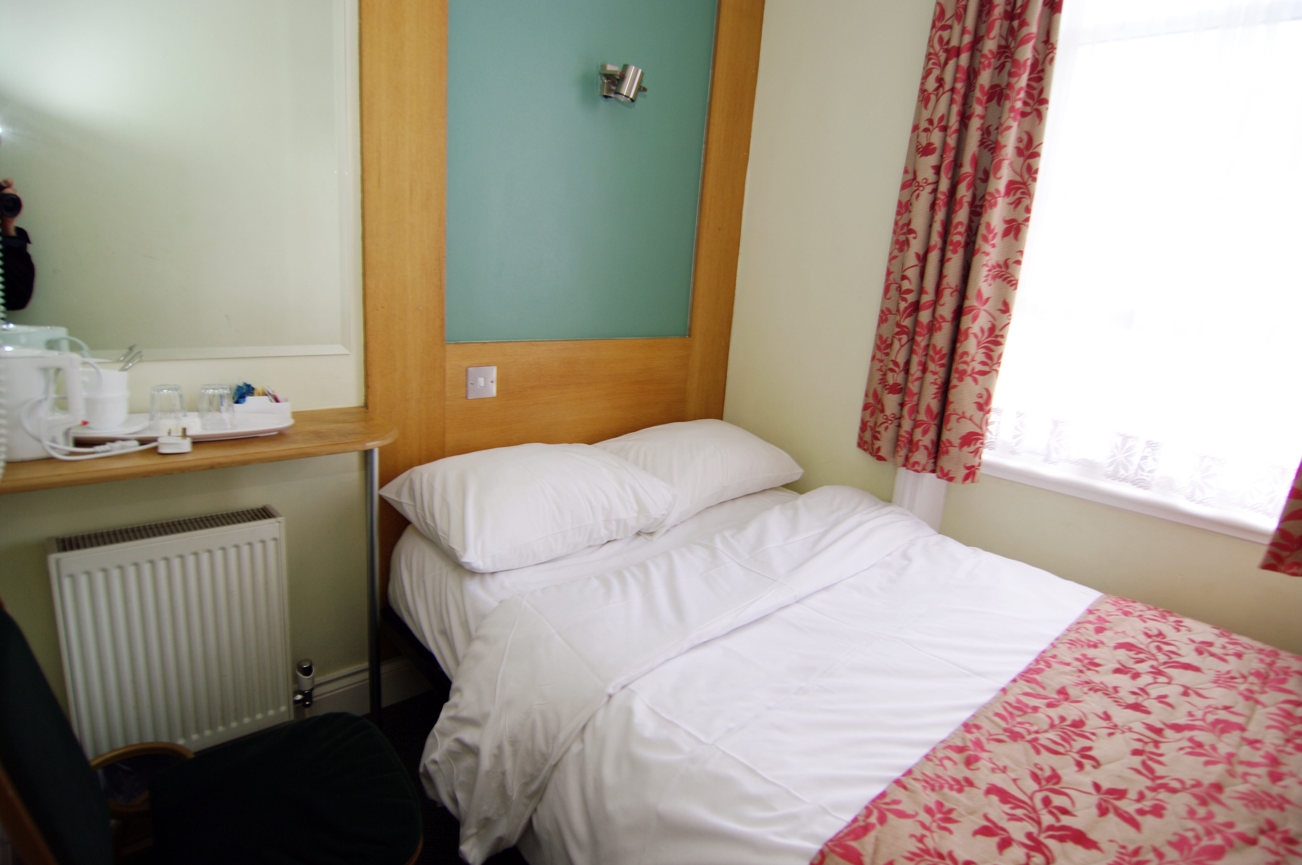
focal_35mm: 18
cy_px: 432
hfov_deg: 90.1
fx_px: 650
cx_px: 651
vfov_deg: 67.3
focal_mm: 12
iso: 100
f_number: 4
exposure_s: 1/20
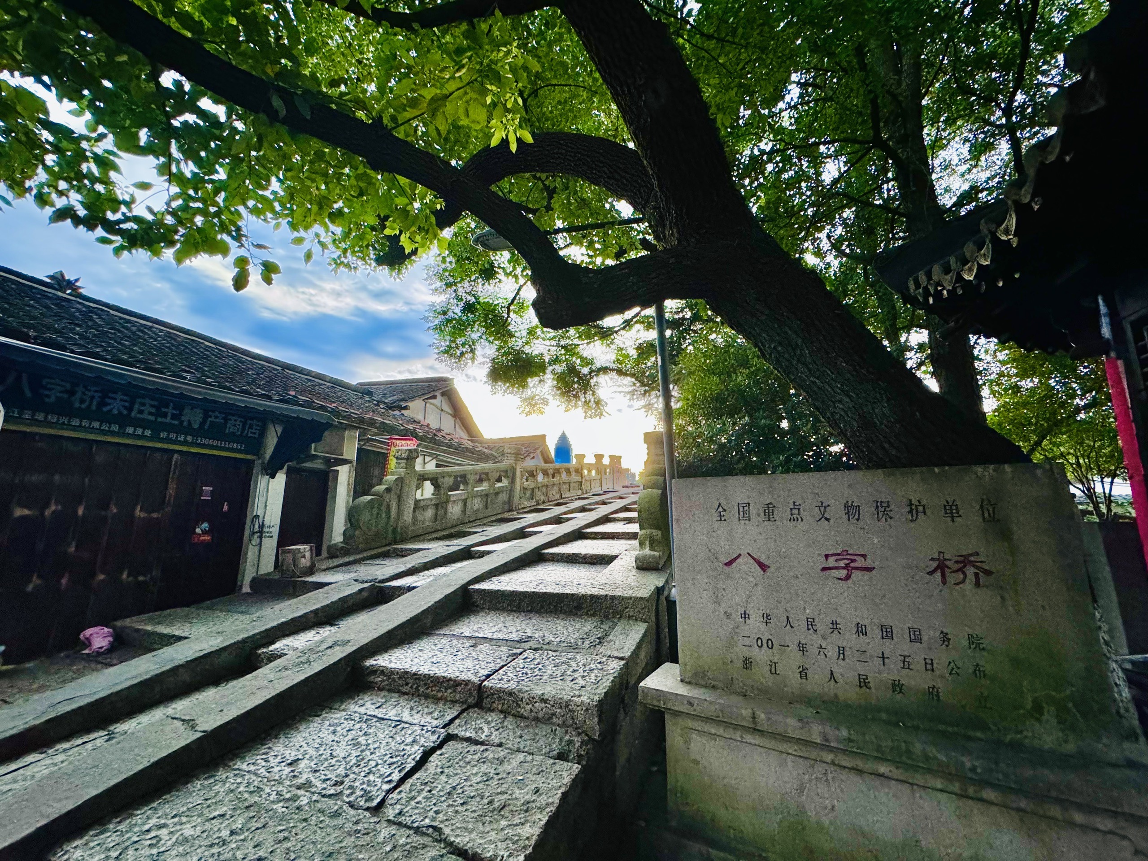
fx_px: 464
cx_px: 574
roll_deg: +0.0
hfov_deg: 102.1
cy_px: 430
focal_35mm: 14
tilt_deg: +12.4
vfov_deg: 85.7
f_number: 2.2
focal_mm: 2.22
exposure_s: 1/60
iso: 400
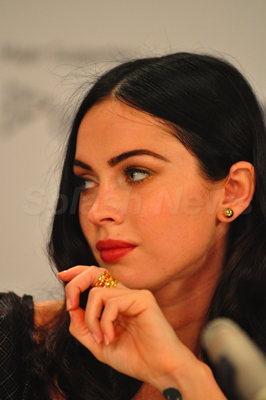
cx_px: 133
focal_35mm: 300
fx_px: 3334
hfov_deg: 4.6
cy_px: 200
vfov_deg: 6.9
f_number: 2.8
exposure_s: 1/250
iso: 1600
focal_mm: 200
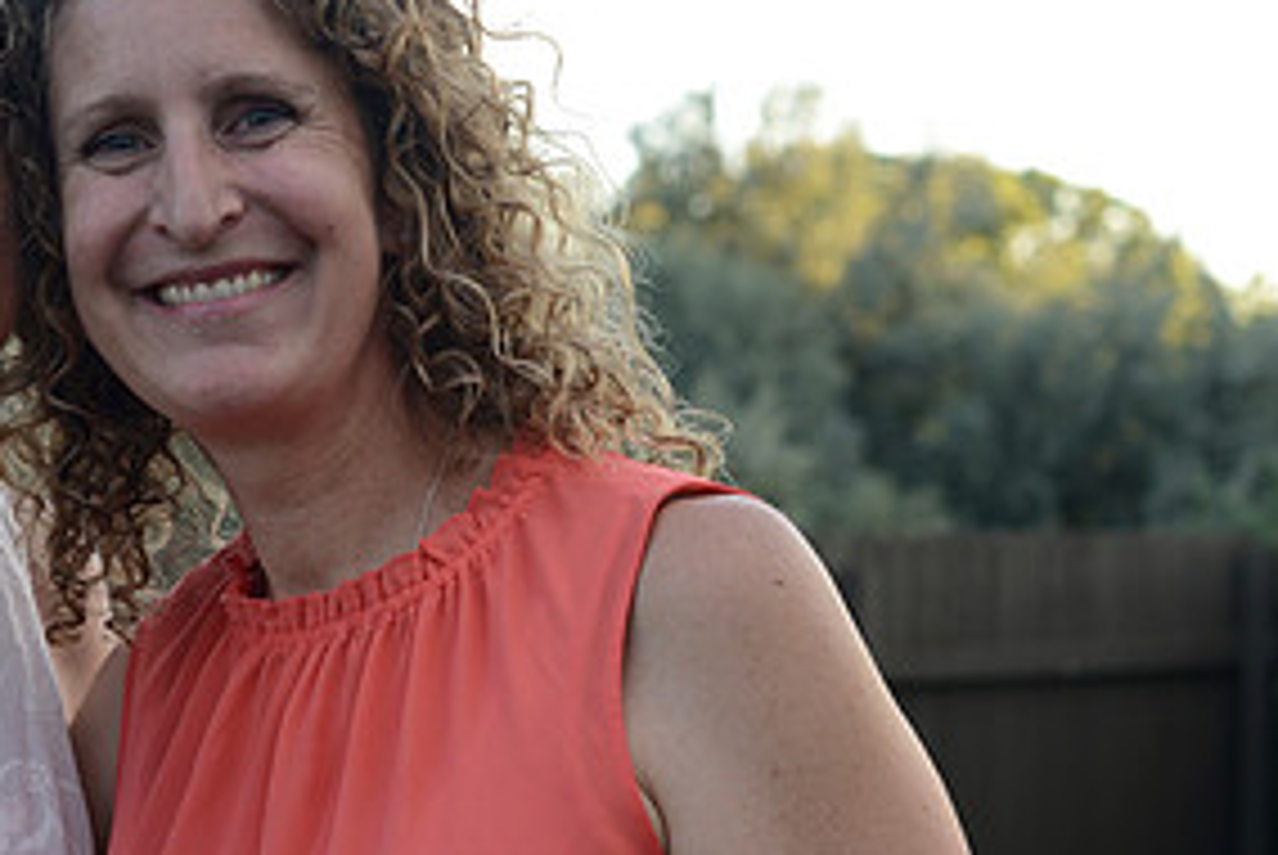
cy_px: 484
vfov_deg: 13.4
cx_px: 428
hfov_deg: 19.9
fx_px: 3625
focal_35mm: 102
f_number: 5
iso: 400
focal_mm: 50
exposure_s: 1/200
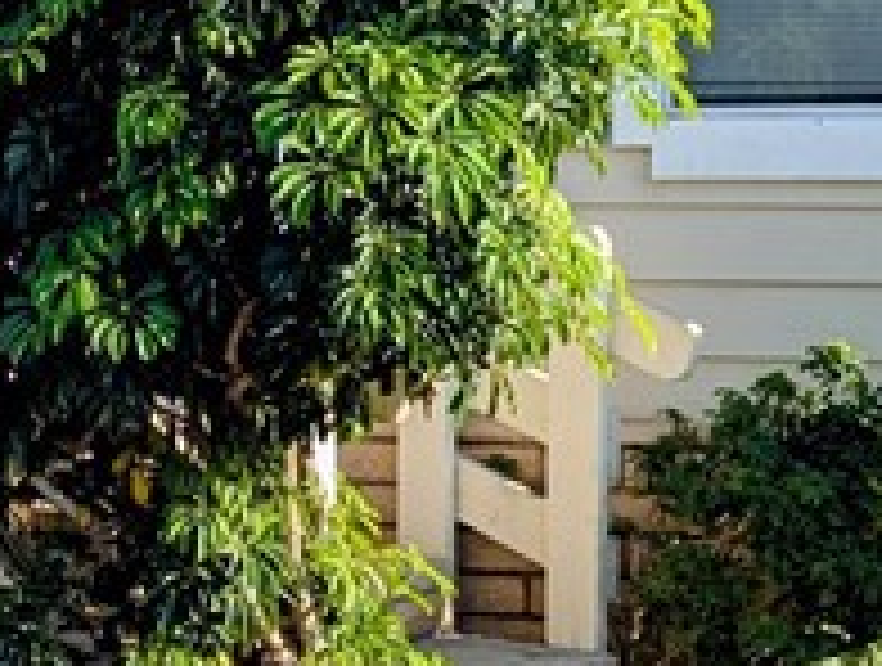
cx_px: -297
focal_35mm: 125
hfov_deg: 15.0
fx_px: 3193
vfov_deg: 11.9
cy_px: 317
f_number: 1.68
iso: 19
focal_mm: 6.9
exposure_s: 1/917
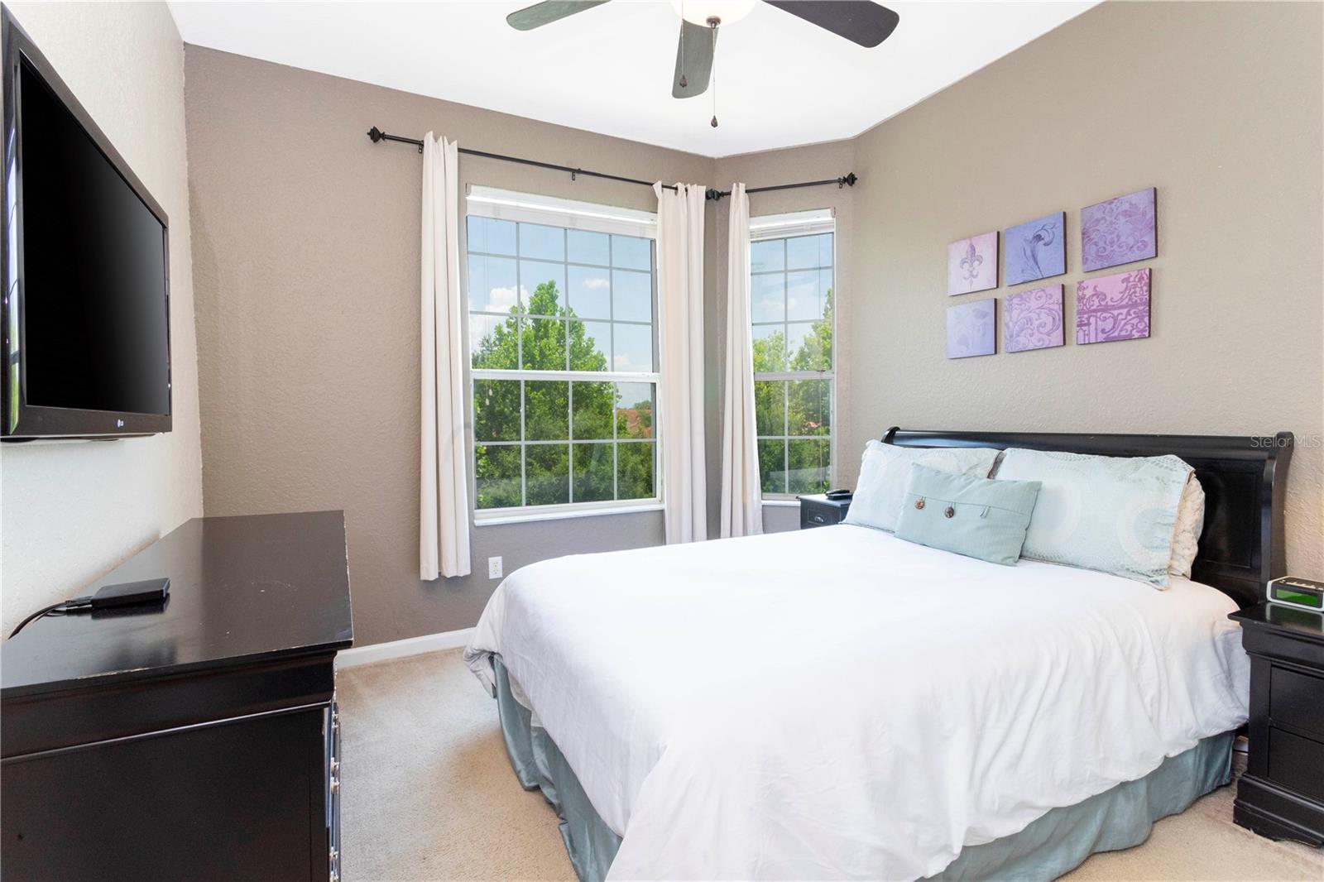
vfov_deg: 70.4
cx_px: 662
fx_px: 625
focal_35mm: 17
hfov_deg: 93.3
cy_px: 441
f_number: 16
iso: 1000
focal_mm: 17
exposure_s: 1/15
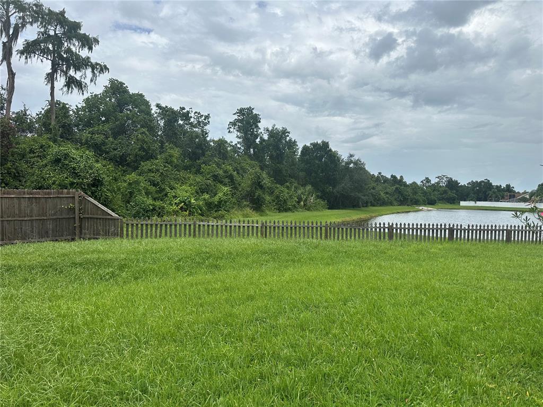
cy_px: 204
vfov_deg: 56.8
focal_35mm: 24
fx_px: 376
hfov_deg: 71.6
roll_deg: -1.8
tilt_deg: -1.5
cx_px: 272
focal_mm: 6.86
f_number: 1.78
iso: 80
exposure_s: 1/4545
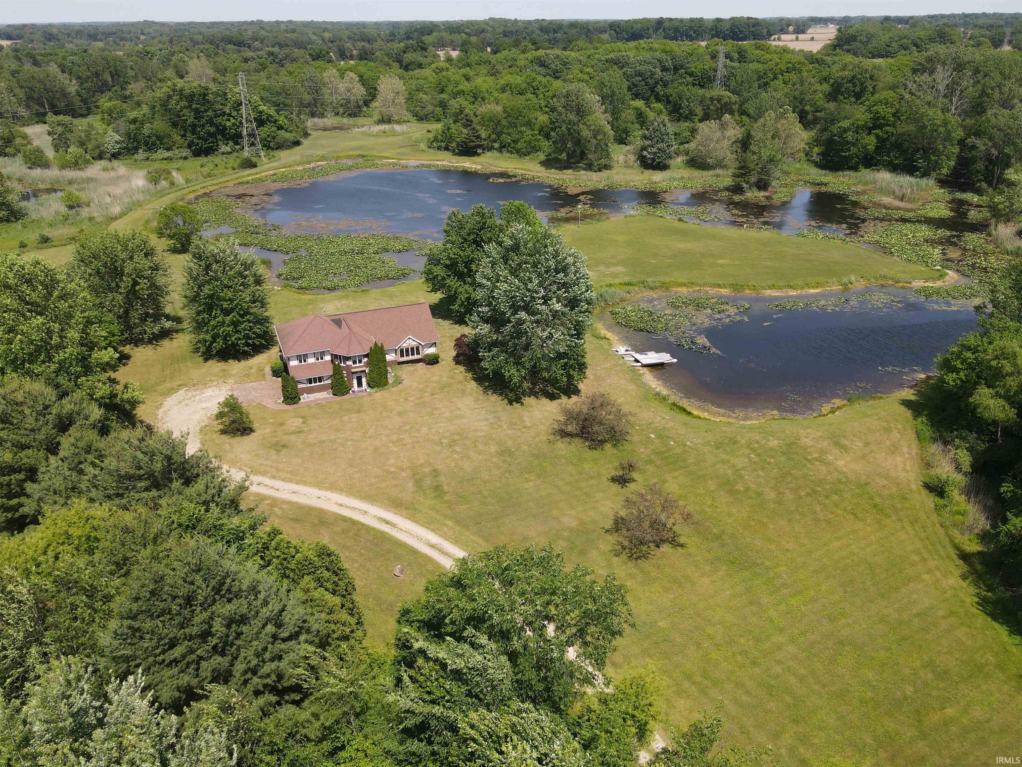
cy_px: 384
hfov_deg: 71.6
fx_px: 709
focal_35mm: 24
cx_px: 511
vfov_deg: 56.8
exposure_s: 1/500
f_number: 2.8
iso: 100
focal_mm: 4.5
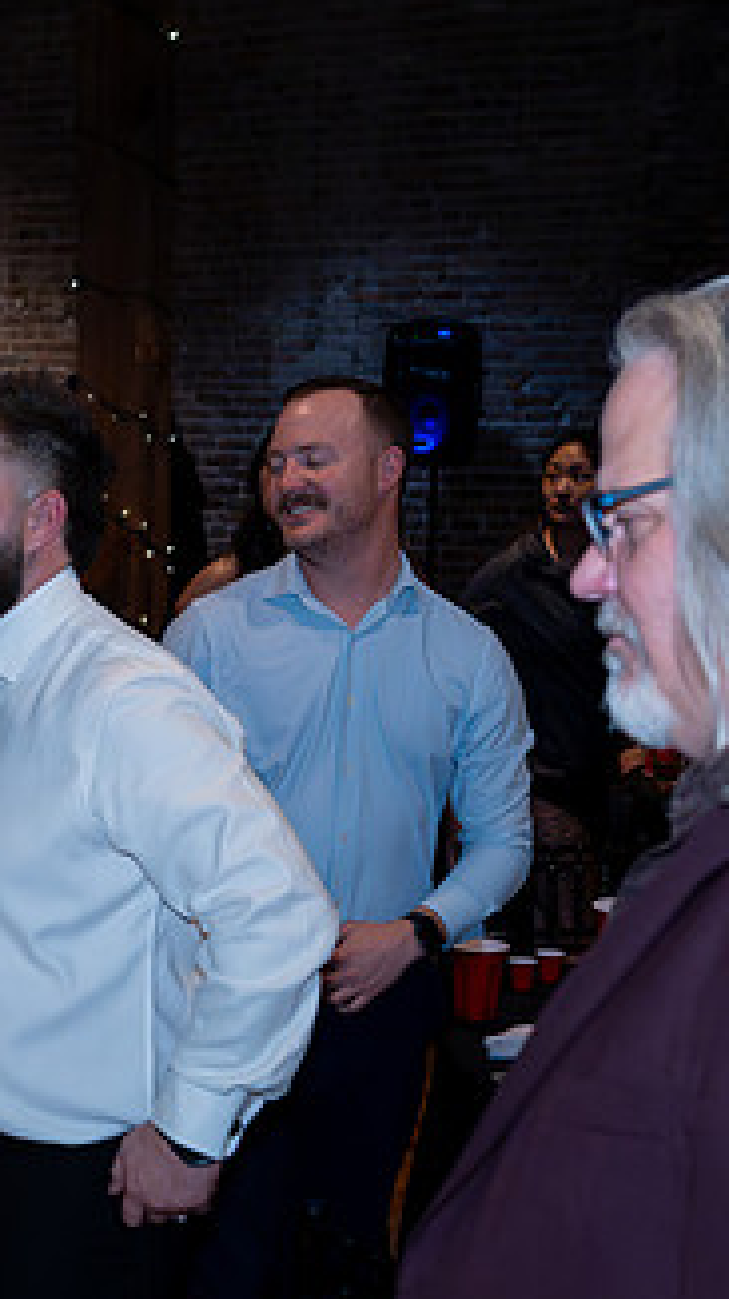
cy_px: 840
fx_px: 2581
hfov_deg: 15.6
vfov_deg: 28.1
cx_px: -104
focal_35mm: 75
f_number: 5
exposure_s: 1/250
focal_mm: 35
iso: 6400
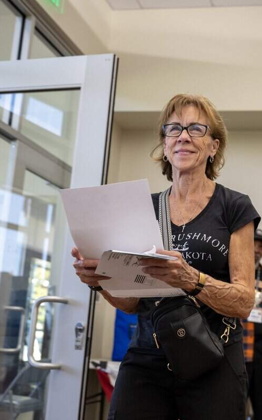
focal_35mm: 54
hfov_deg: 23.2
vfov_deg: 37.5
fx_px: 617
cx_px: 249
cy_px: 210
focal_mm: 35
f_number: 3.2
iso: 1000
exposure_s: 1/160
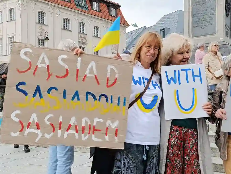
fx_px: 287
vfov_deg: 33.6
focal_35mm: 43
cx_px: 132
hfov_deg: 43.7
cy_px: 97
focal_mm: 6.14
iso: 125
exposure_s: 1/100
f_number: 1.6
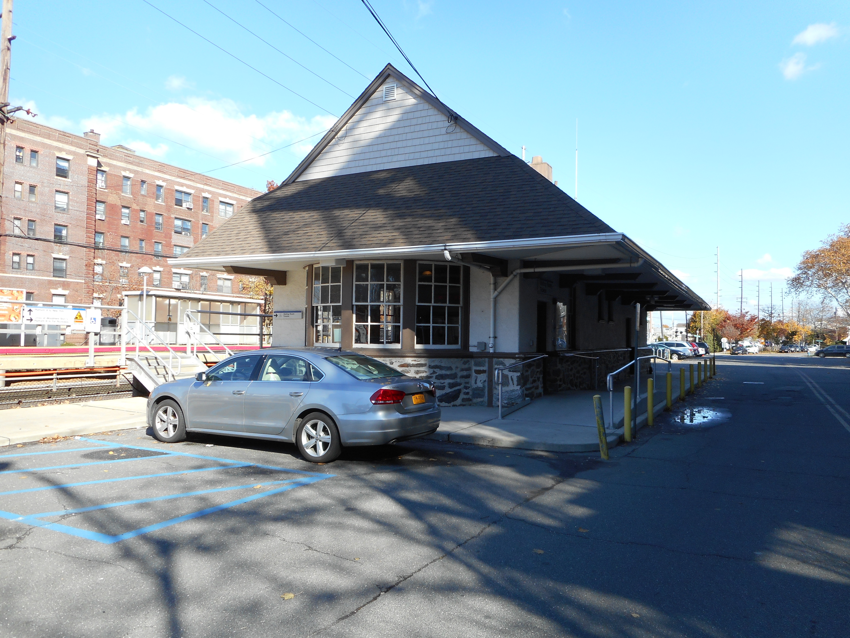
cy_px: 319
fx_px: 614
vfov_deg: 54.9
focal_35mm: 25
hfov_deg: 69.4
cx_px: 425
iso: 80
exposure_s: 1/320
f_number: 3.7
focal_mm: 4.5
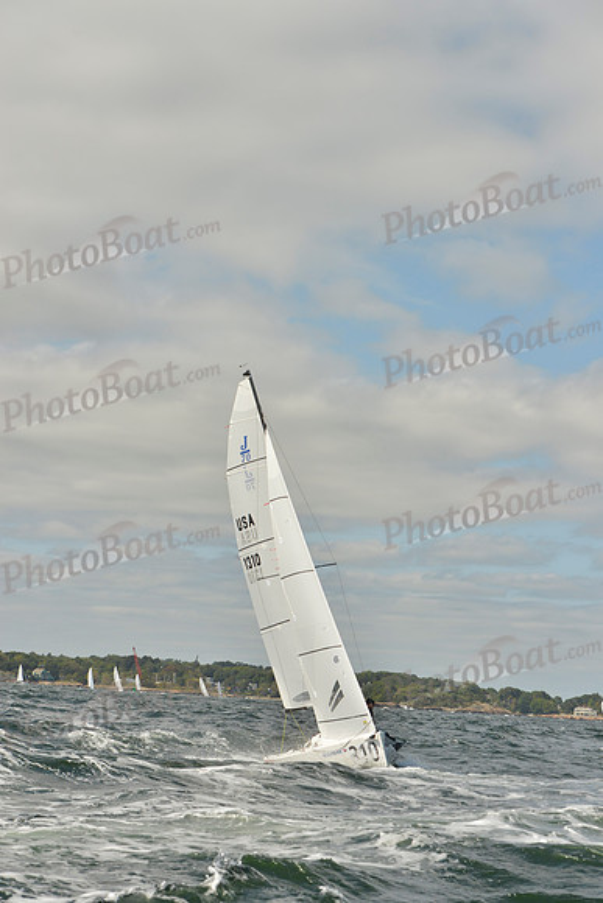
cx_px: 302
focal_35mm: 70
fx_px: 1758
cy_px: 452
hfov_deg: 19.5
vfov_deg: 28.8
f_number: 9
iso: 400
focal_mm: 70
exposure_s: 1/1600
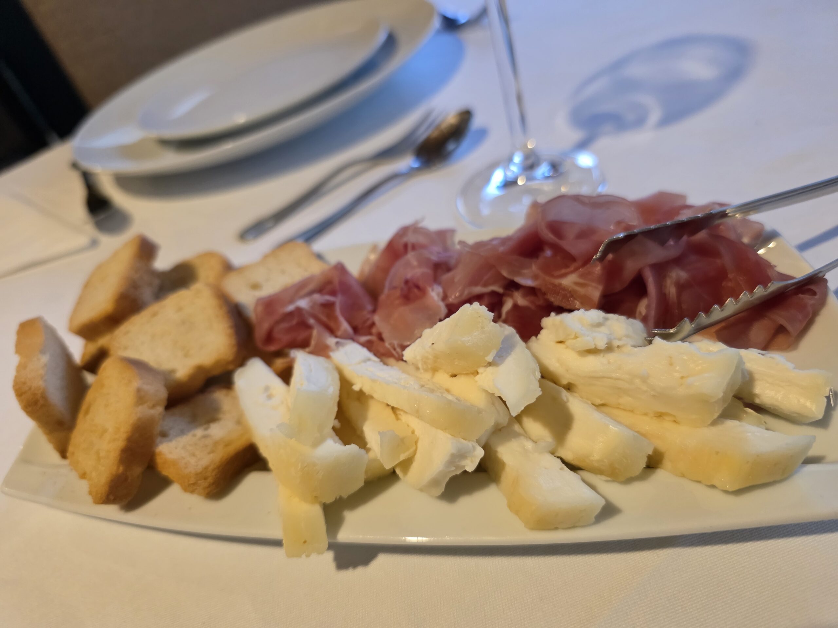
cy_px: 314
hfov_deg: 73.9
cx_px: 419
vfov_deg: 58.9
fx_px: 557
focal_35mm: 23
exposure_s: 1/120
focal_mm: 6.3
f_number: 1.7
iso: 640
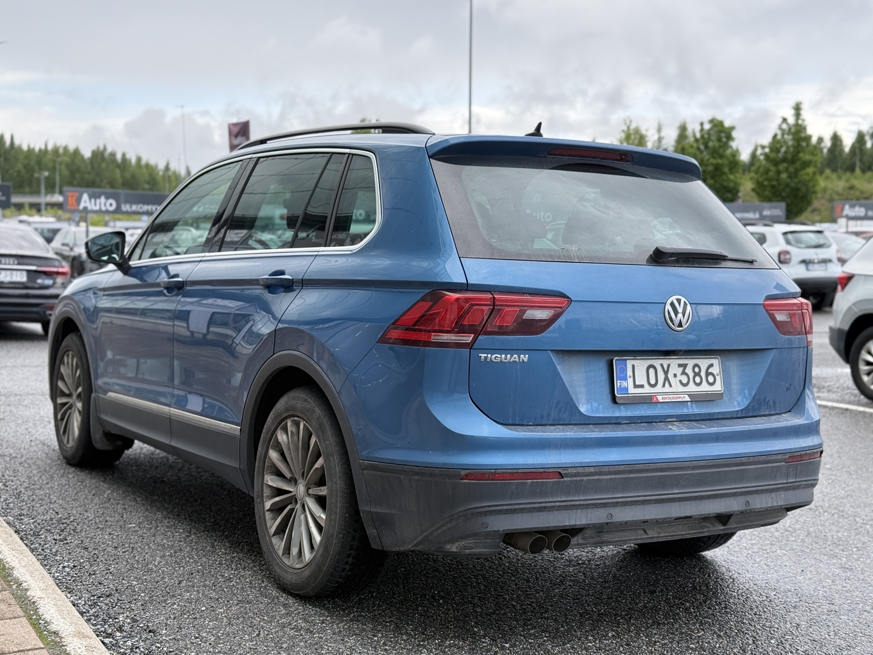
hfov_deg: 39.7
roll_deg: -0.8
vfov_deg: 30.3
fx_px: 1211
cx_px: 436
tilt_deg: -4.5
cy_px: 328
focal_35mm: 48
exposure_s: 1/631
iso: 100
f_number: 1.78
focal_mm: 6.76
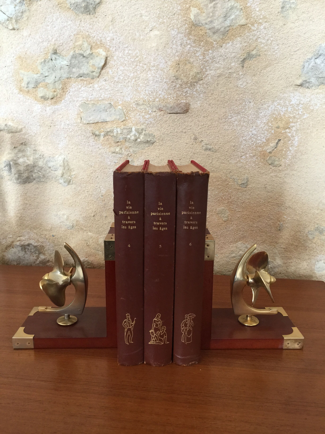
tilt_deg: -12.2
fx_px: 363
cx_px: 162
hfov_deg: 48.2
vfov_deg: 61.7
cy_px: 217
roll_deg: -0.1
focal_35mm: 29
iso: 64
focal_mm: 4.15
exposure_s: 1/17
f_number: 2.2
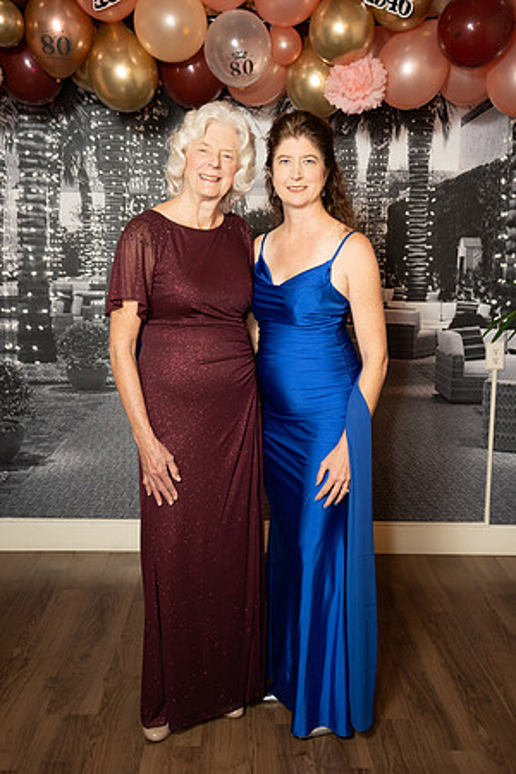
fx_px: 924
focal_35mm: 43
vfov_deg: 45.4
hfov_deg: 31.2
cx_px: 258
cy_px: 387
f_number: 2.8
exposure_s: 1/160
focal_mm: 43
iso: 1000
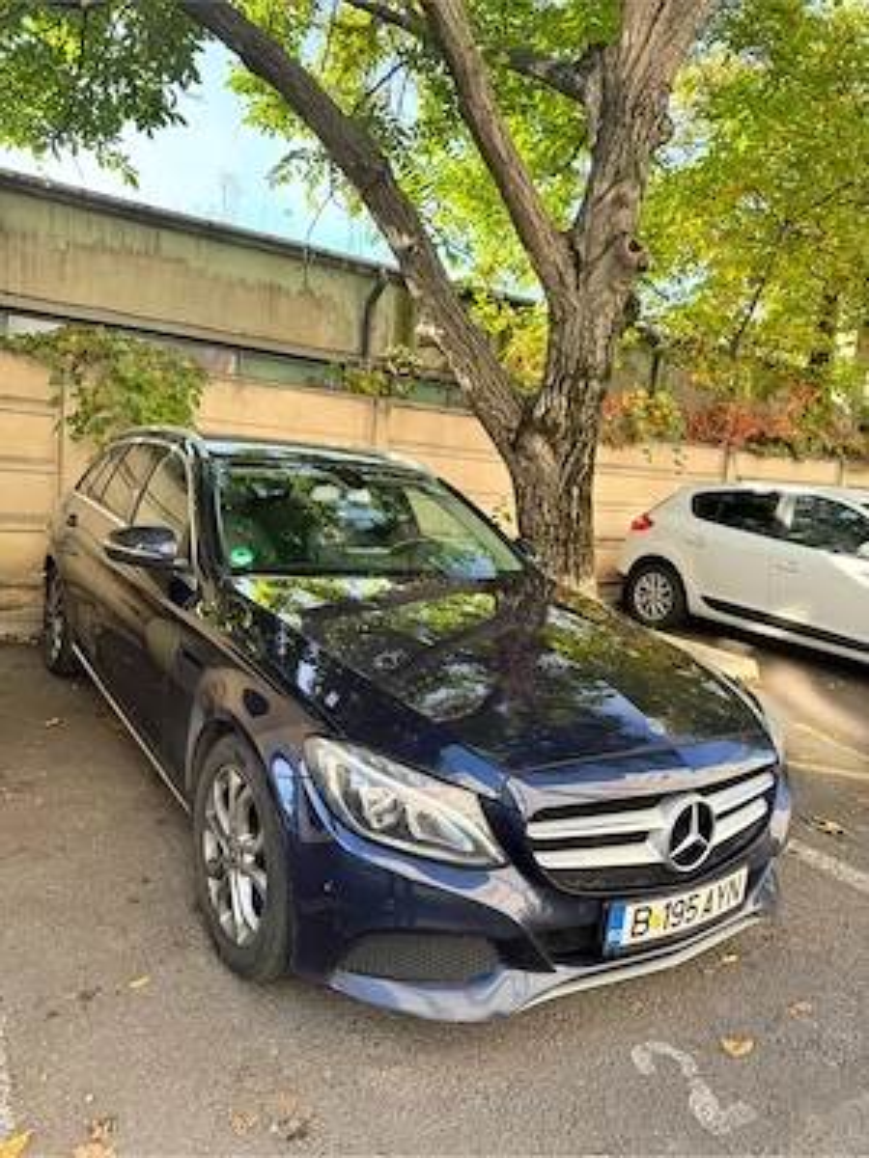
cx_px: 434
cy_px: 579
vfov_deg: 71.6
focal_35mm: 24
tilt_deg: -8.0
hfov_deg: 56.8
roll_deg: -4.9
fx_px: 803
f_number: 1.78
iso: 80
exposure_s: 1/265
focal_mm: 6.76
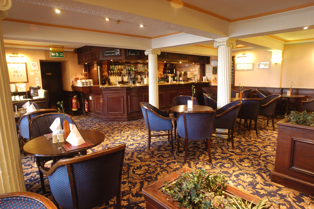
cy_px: 104
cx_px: 157
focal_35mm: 21
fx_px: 183
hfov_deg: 81.2
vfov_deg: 59.4
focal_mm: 14
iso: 400
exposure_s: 1/1.6
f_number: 7.1
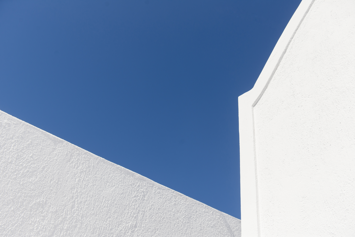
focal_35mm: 40
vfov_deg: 33.4
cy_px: 118
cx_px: 178
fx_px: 395
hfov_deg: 48.4
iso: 200
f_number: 5.6
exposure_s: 1/2000
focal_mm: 40
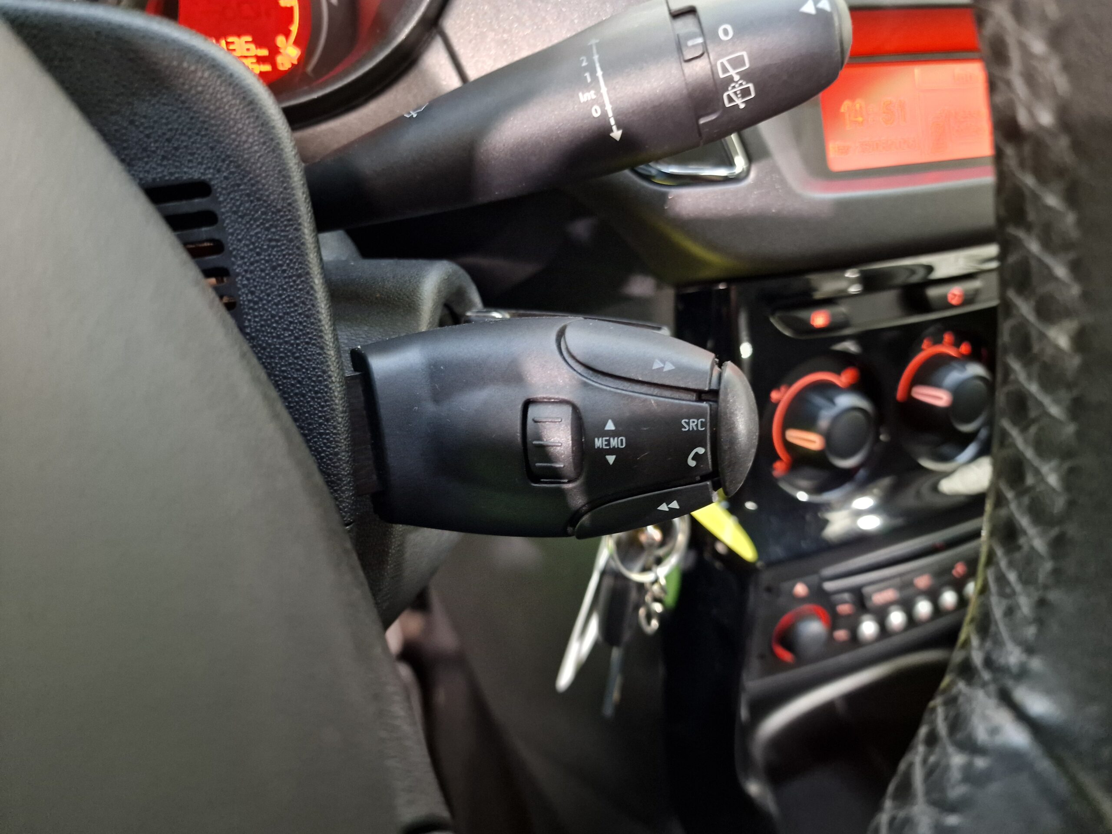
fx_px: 739
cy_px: 417
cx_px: 556
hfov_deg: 73.9
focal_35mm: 23
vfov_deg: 58.9
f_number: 1.8
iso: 400
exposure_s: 1/14
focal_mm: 6.4
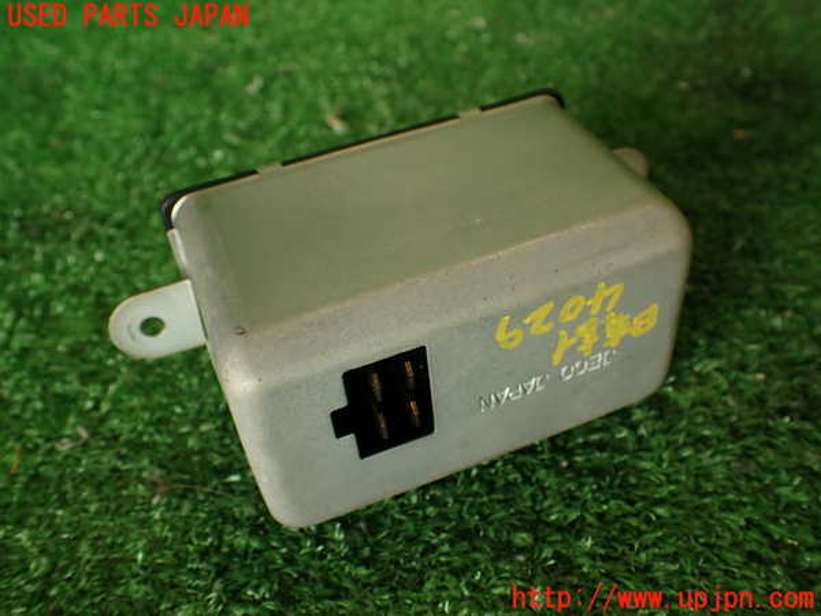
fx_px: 759
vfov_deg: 44.2
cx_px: 410
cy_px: 308
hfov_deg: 56.8
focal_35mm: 32
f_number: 2.4
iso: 100
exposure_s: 1/80
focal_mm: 5.79
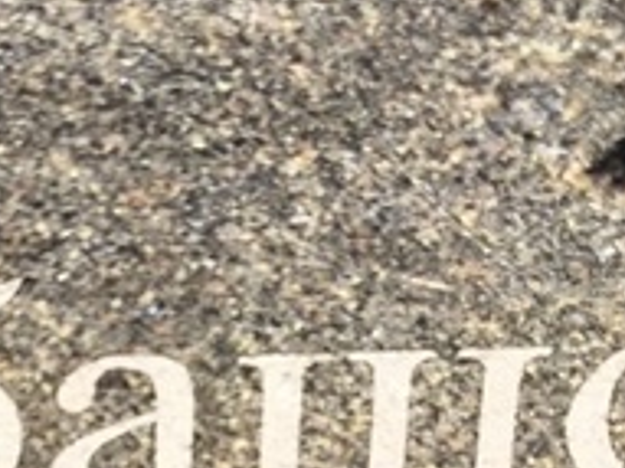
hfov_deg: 9.4
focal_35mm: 209
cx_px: 57
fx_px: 3771
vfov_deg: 6.9
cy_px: 874
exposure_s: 1/155
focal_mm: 4.71
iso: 50
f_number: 1.7
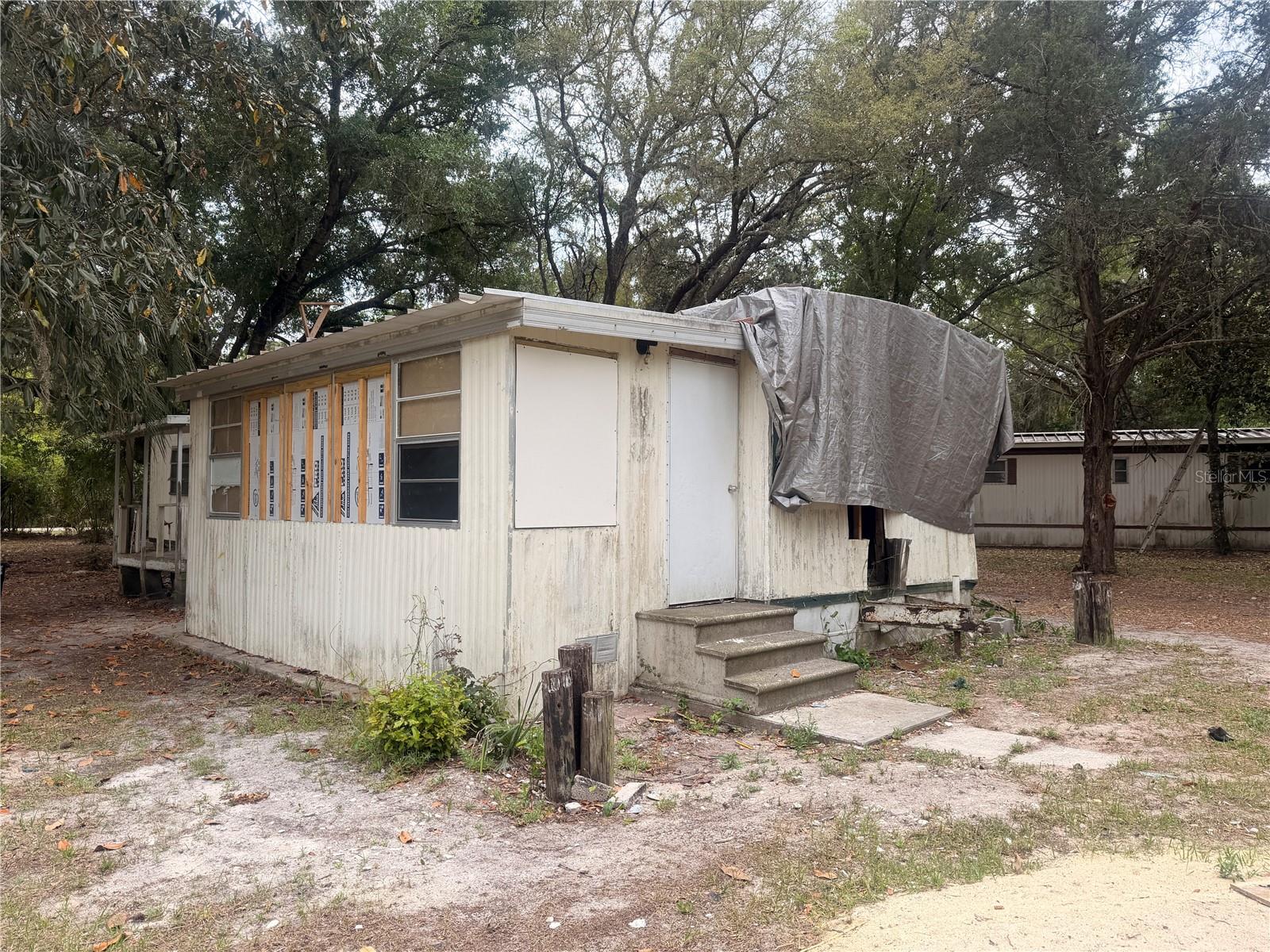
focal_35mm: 24
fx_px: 881
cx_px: 635
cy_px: 476
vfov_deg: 56.8
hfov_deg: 71.6
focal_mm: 6.76
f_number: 1.78
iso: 80
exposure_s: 1/1174
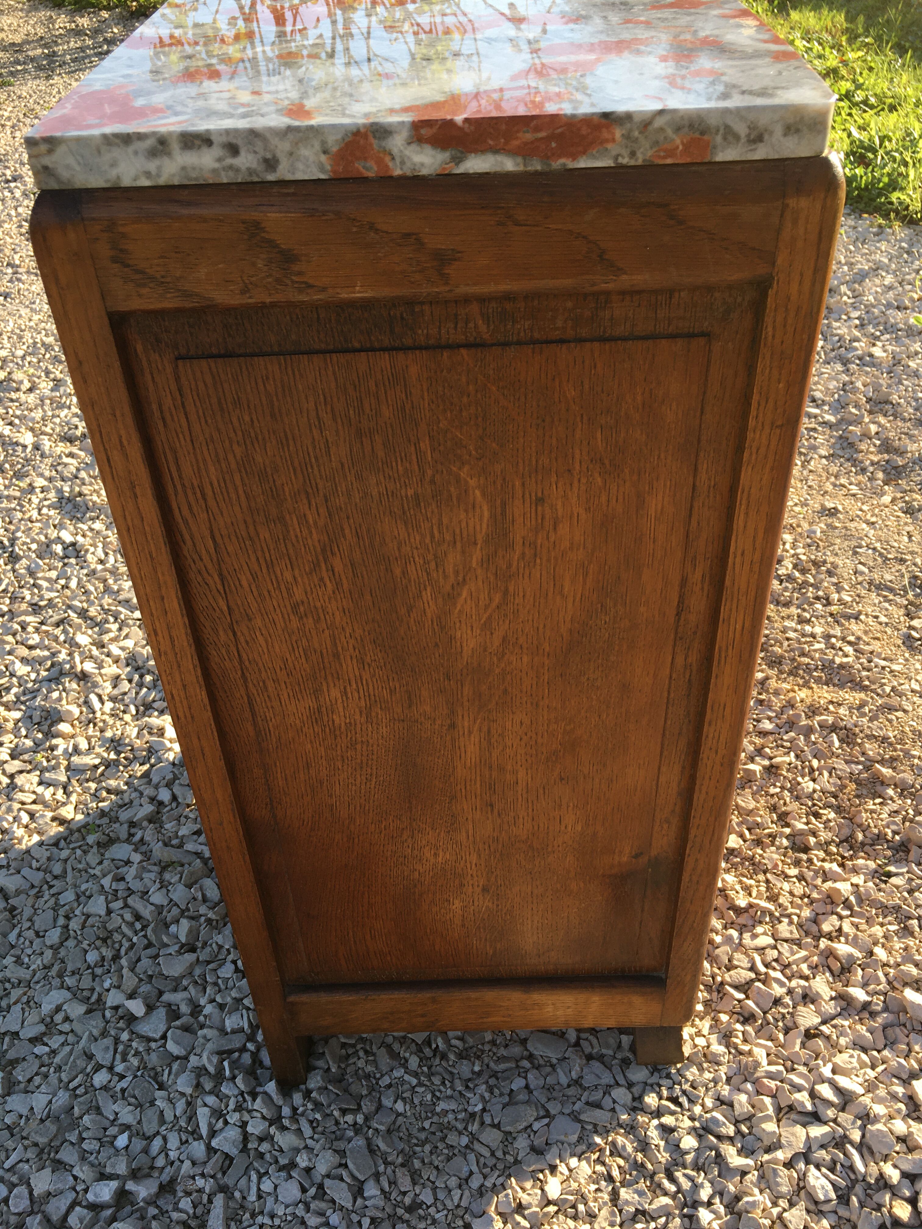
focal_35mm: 29
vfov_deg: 61.7
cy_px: 614
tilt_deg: -37.5
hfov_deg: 48.2
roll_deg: +3.0
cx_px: 461
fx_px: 1030
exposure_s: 1/366
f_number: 2.2
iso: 25
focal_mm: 4.15
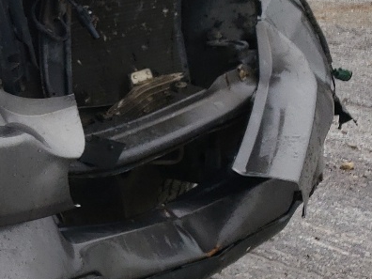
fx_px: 1128
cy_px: 30
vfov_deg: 14.0
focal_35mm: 105
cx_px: -301
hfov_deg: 15.9
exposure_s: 1/435
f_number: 1.5
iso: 50
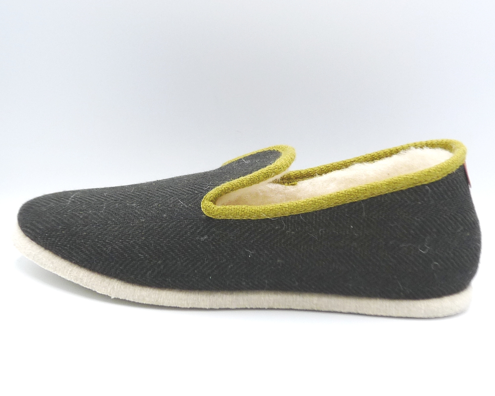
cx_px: 253
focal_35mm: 52
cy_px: 196
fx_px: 762
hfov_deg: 36.0
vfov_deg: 29.1
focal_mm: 4.8
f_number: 4
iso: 100
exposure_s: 1/160
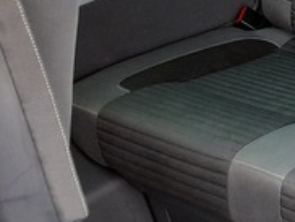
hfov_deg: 17.7
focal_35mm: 96
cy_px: -48
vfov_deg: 14.9
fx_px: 819
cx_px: 478
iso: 200
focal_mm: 4.6
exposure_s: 1/50
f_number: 2
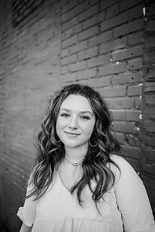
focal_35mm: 24
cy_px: 116
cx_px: 78
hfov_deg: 53.1
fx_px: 155
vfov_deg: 73.7
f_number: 2
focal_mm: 24
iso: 125
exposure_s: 1/400
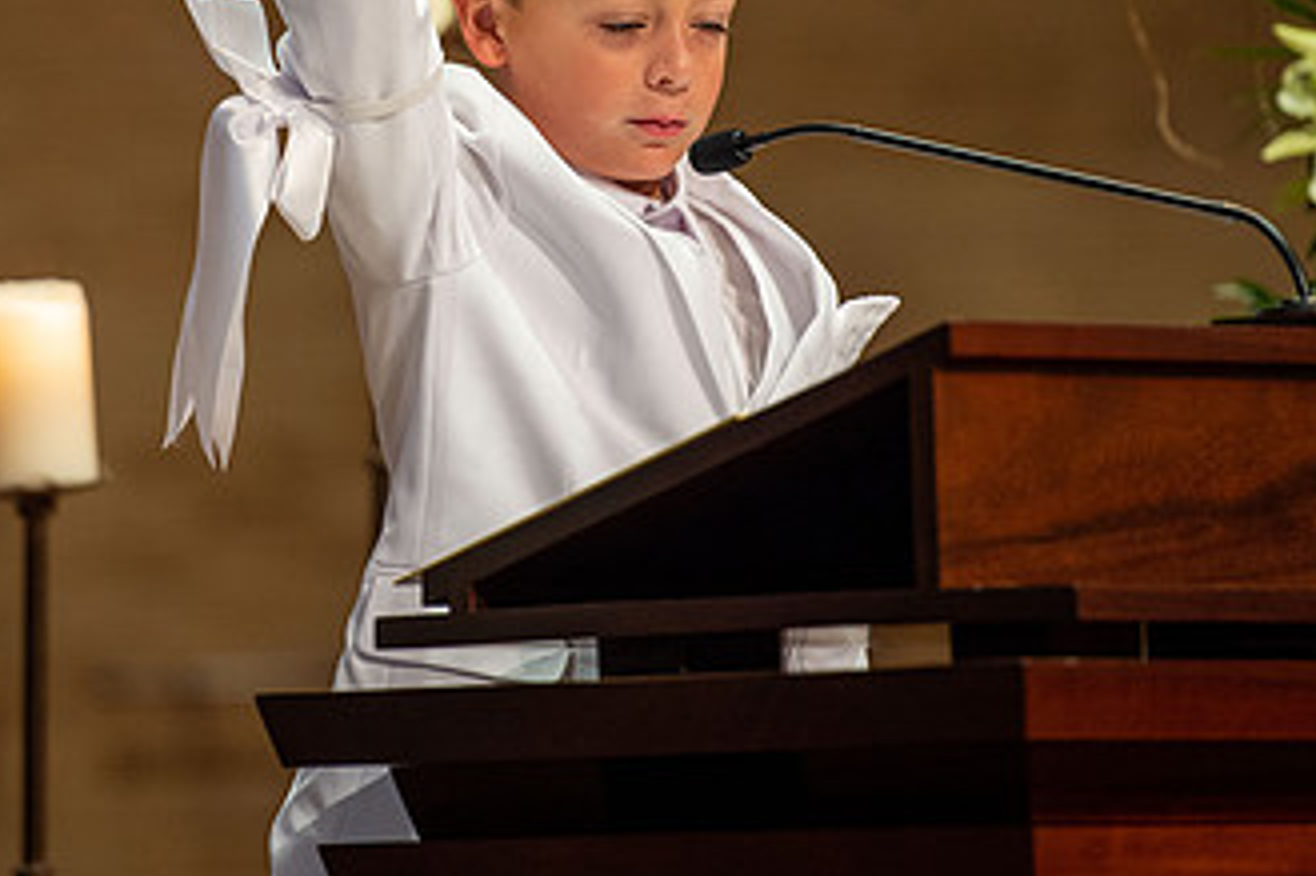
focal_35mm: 353
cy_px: 148
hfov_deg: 5.8
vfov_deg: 3.9
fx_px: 12897
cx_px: 432
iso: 1600
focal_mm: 200
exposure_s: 1/125
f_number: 3.2
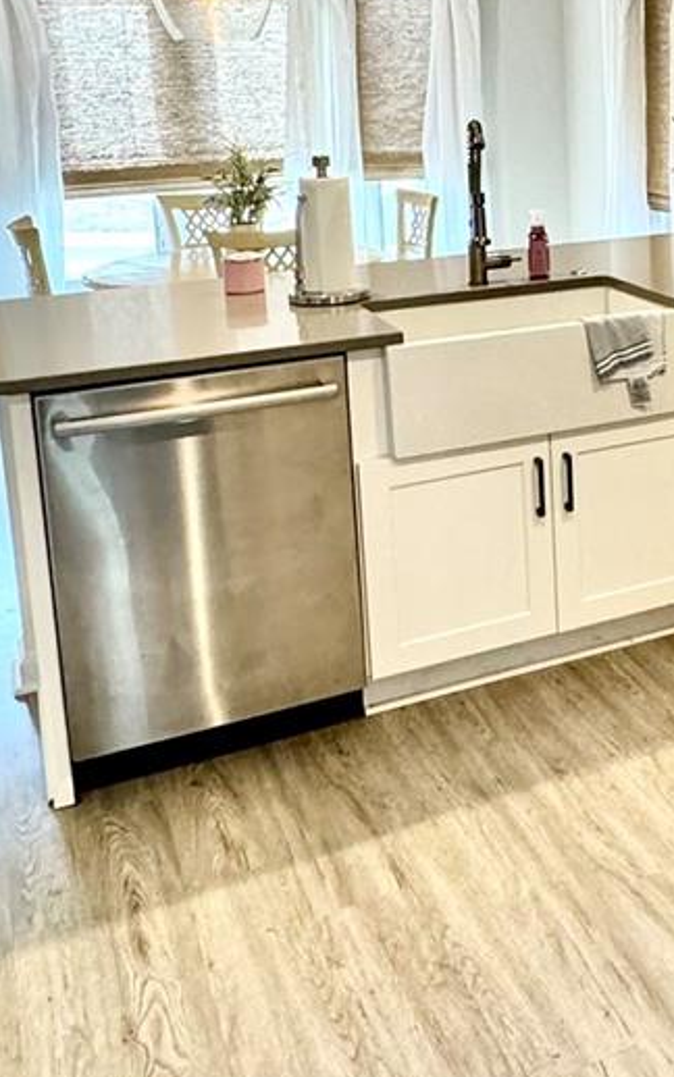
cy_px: 243
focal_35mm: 44
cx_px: 714
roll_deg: +1.0
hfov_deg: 27.2
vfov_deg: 43.5
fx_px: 1292
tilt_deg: -8.1
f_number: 2.2
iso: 320
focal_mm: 2.22
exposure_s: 1/120
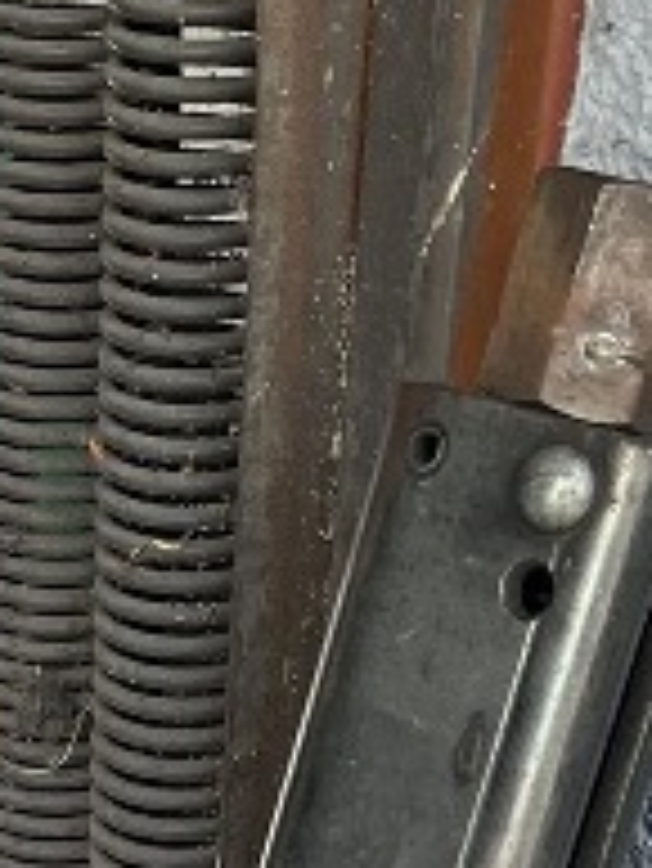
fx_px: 3462
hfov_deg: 10.6
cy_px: 1417
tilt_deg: -37.8
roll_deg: +3.7
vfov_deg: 13.2
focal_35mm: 138
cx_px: -130
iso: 125
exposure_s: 1/121
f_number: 1.6
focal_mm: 5.1
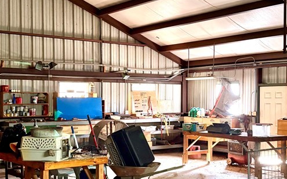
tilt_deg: -1.6
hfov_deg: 35.7
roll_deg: -0.1
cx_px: 148
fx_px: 446
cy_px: 105
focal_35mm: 57
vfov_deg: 22.7
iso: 640
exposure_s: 1/30
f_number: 1.6
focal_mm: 5.96
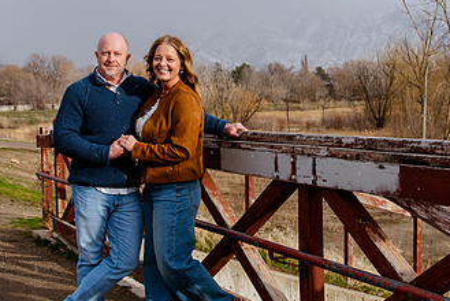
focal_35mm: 63
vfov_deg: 21.6
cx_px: 215
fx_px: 788
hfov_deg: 31.9
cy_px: 109
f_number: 5.6
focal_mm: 30
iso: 250
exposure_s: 1/250
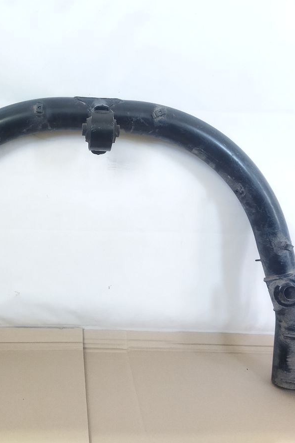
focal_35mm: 38
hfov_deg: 34.5
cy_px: 222
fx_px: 467
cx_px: 82
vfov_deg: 50.7
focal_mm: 4.71
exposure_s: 1/50
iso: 481
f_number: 1.79
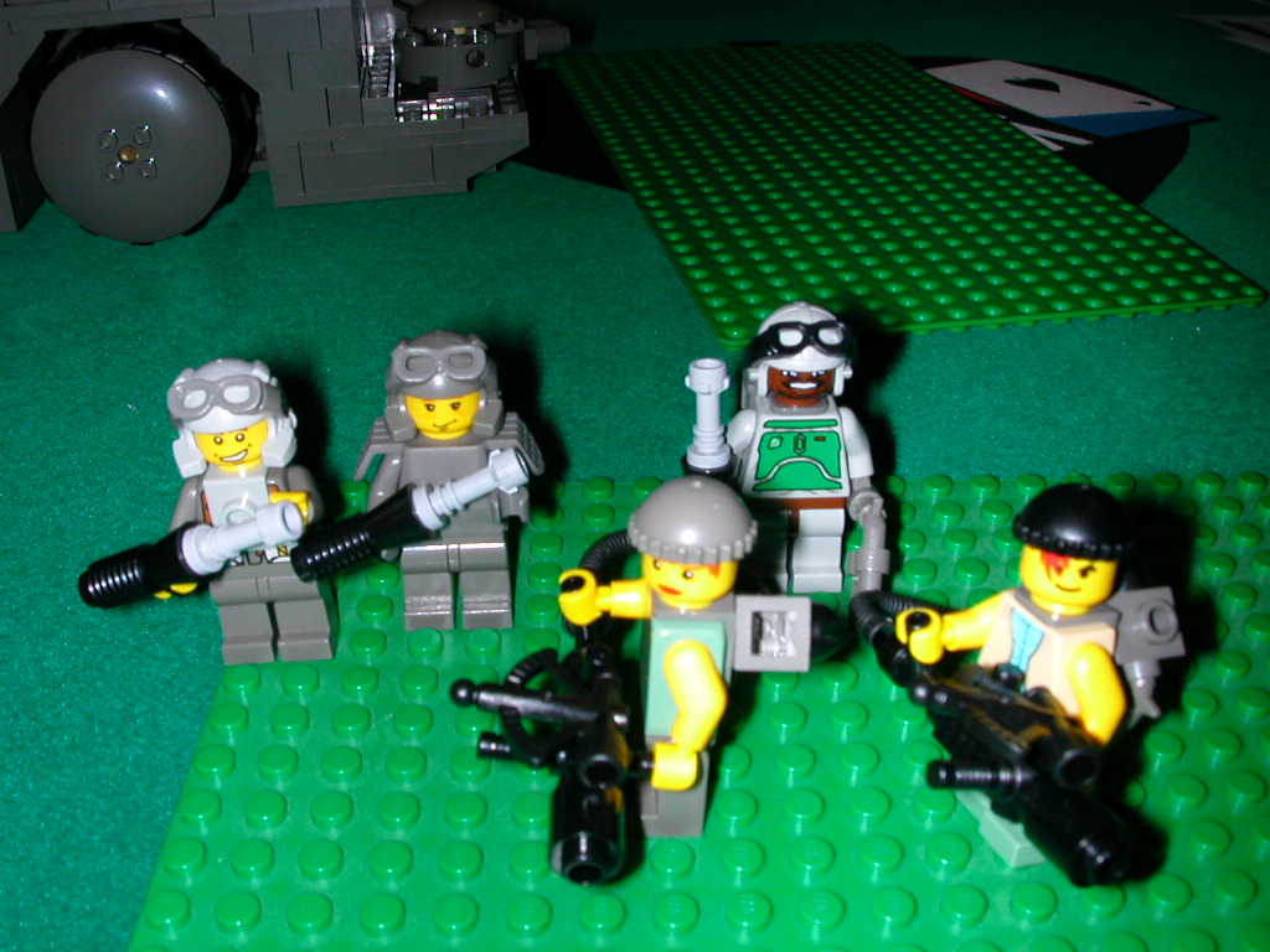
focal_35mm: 37
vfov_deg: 38.7
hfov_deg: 50.1
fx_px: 1357
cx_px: 635
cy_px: 476
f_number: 4.5
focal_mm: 5.6
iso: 100
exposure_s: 1/59.9
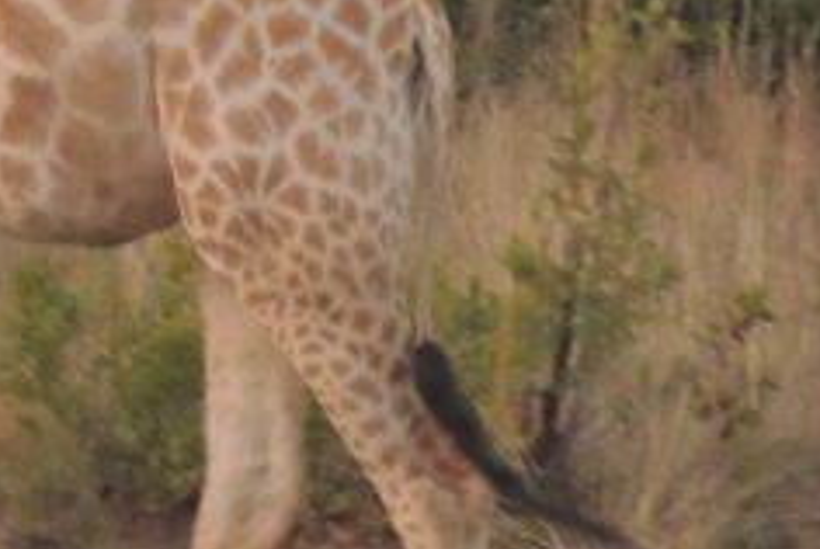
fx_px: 38519
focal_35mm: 1689
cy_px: -229
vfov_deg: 0.8
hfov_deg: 1.2
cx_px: -313
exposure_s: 1/60
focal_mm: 89.1
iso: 720
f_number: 4.9
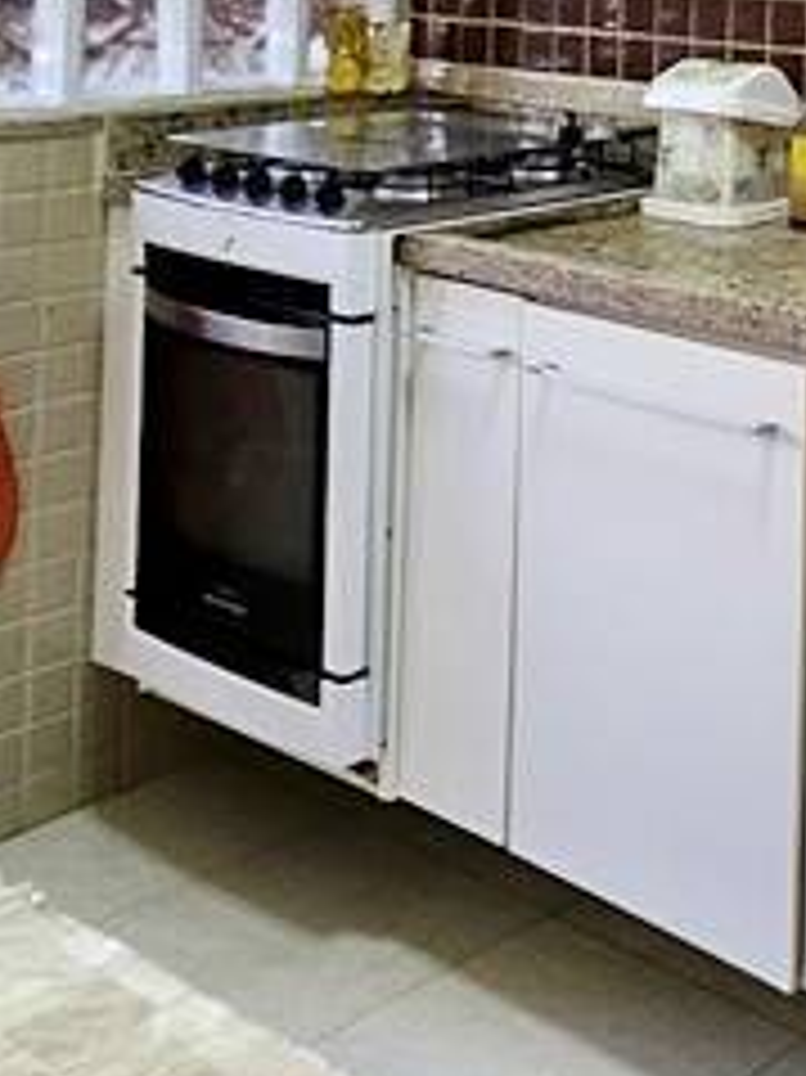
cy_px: -137
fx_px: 1802
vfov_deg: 29.6
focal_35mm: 58
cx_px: 860
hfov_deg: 23.8
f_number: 2.2
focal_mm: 1.7
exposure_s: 1/60
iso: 125
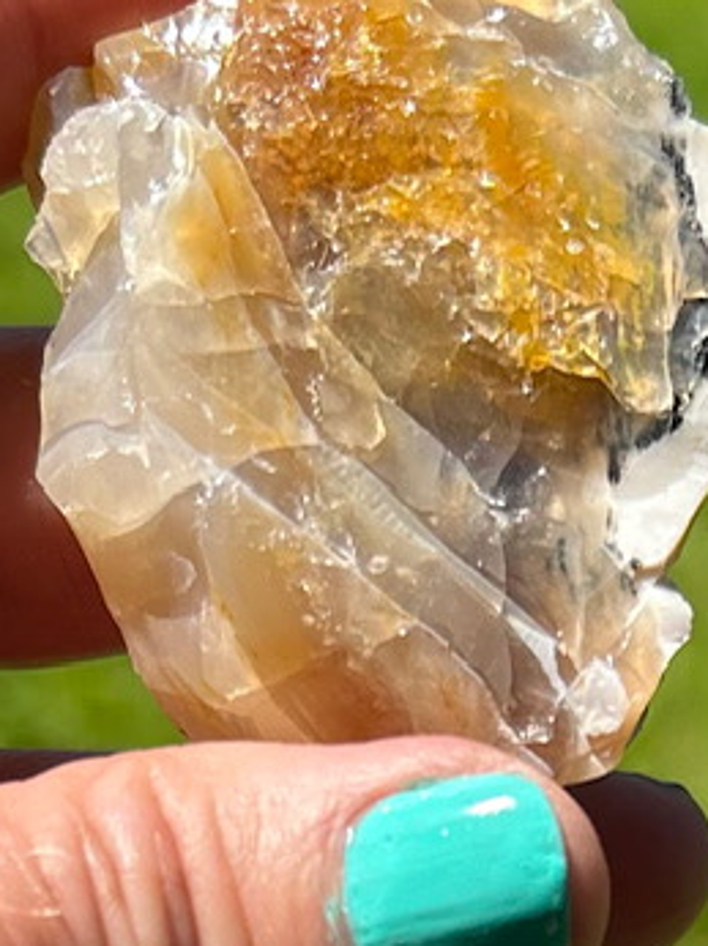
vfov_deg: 56.5
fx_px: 874
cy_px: 386
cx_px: 409
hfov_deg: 44.0
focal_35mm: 32
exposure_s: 1/2994
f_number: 1.5
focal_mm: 5.7
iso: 50
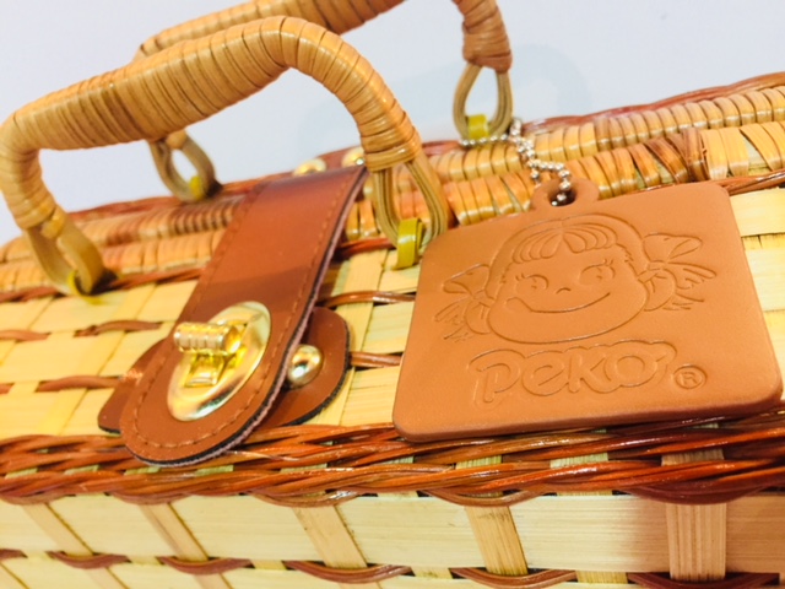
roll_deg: +19.5
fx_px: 658
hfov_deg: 61.7
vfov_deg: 48.2
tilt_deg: -30.2
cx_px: 392
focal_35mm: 29
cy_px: 294
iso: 160
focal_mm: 4.15
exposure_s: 1/33
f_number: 2.2
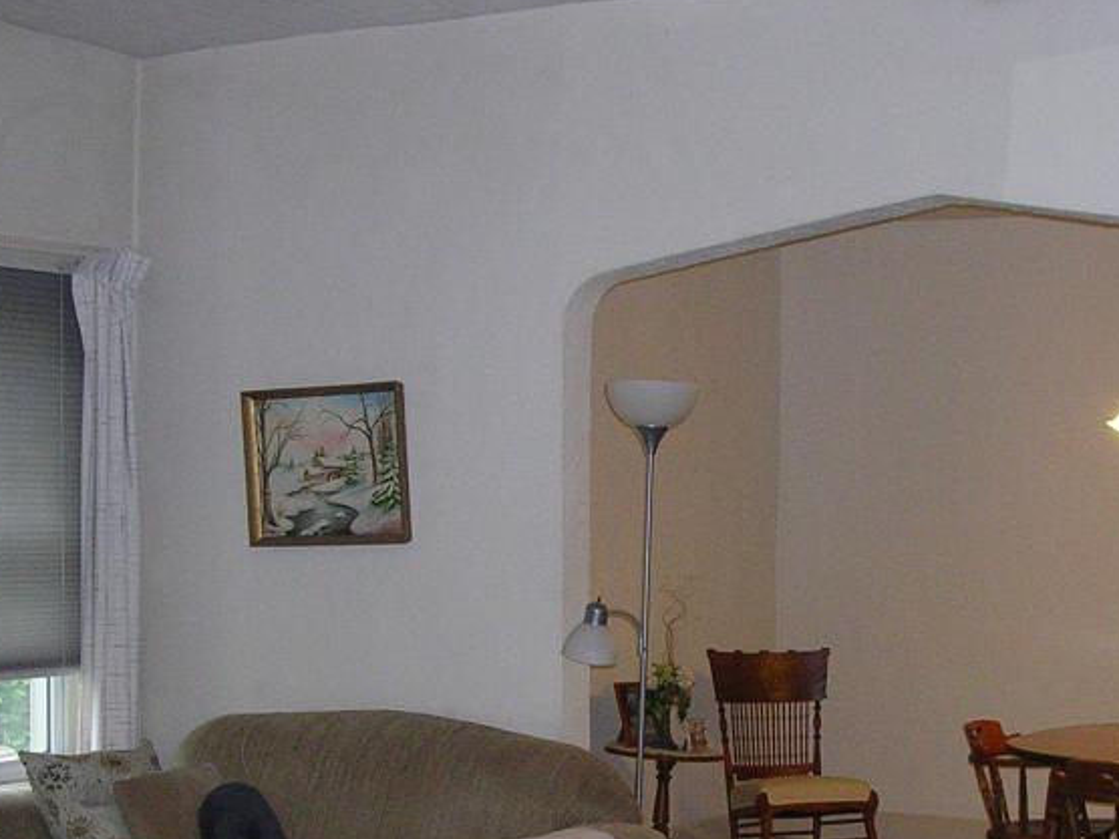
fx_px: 2263
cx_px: 646
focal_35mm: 70
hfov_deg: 27.7
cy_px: 698
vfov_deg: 20.7
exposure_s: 1/60.1
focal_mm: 5.8
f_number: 2.8
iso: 149
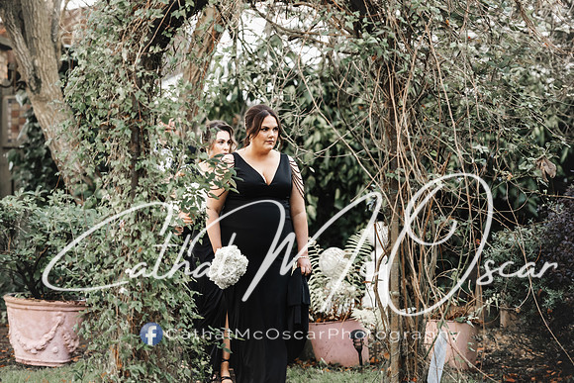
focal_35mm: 125
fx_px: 1993
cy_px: 192
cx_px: 287
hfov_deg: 16.4
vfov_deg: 11.0
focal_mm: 125
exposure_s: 1/320
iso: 800
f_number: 2.8
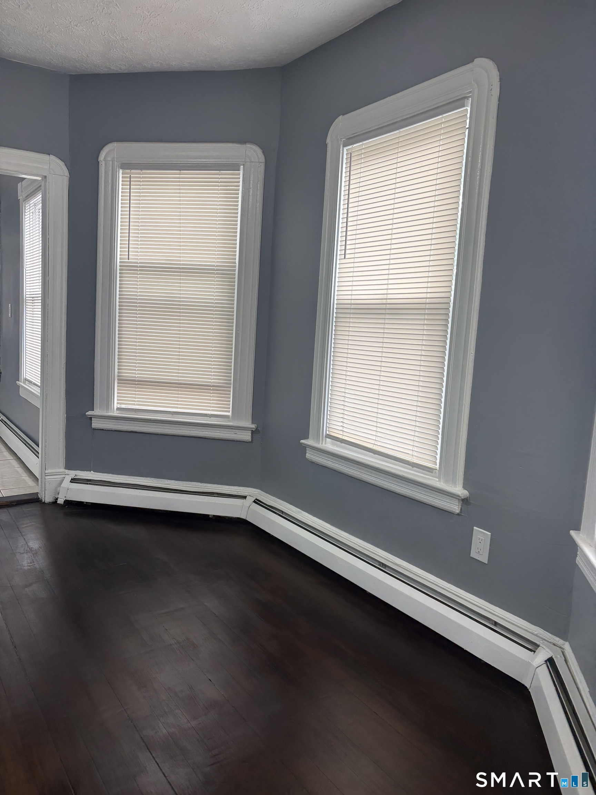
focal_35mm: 26
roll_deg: -3.5
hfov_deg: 53.1
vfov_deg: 67.3
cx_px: 298
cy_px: 398
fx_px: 597
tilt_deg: -4.8
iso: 64
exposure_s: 1/120
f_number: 1.6
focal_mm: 5.96
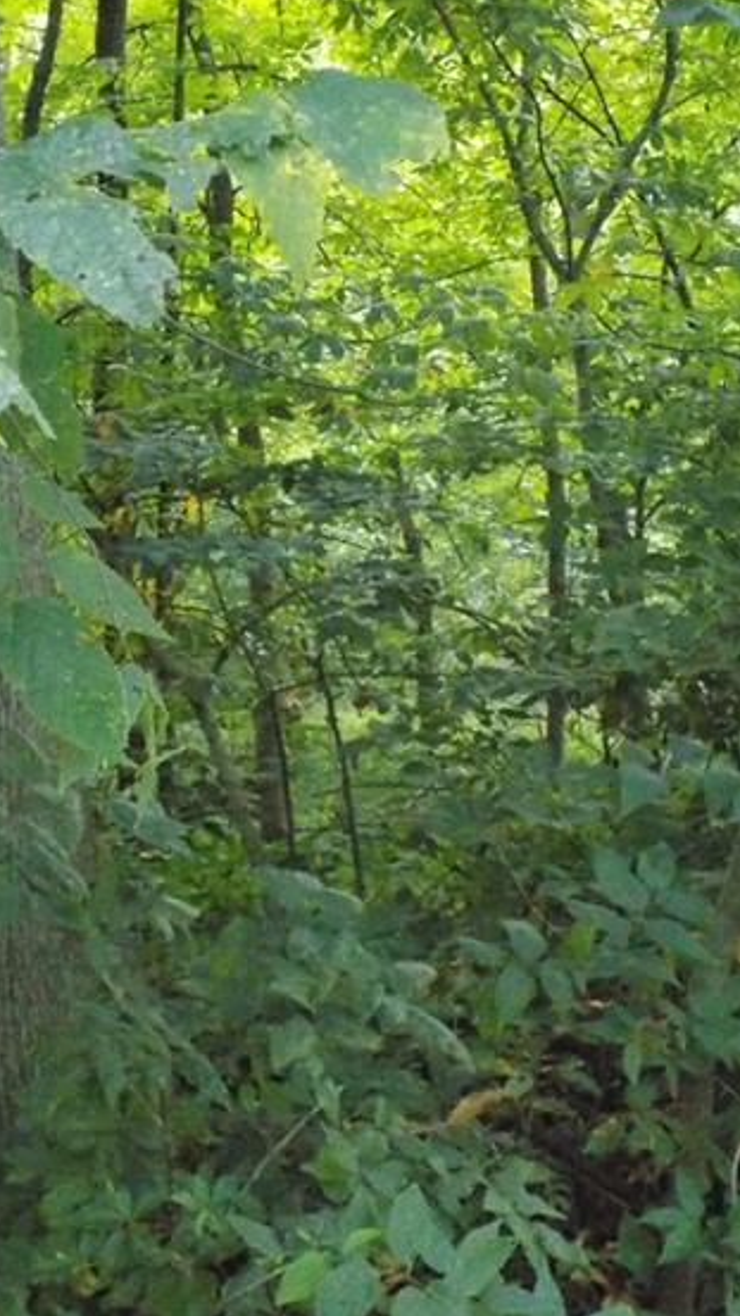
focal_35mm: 62
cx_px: 133
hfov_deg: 19.2
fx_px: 2163
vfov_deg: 33.7
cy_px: 521
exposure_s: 1/60
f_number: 3.6
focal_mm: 7.3
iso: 1600
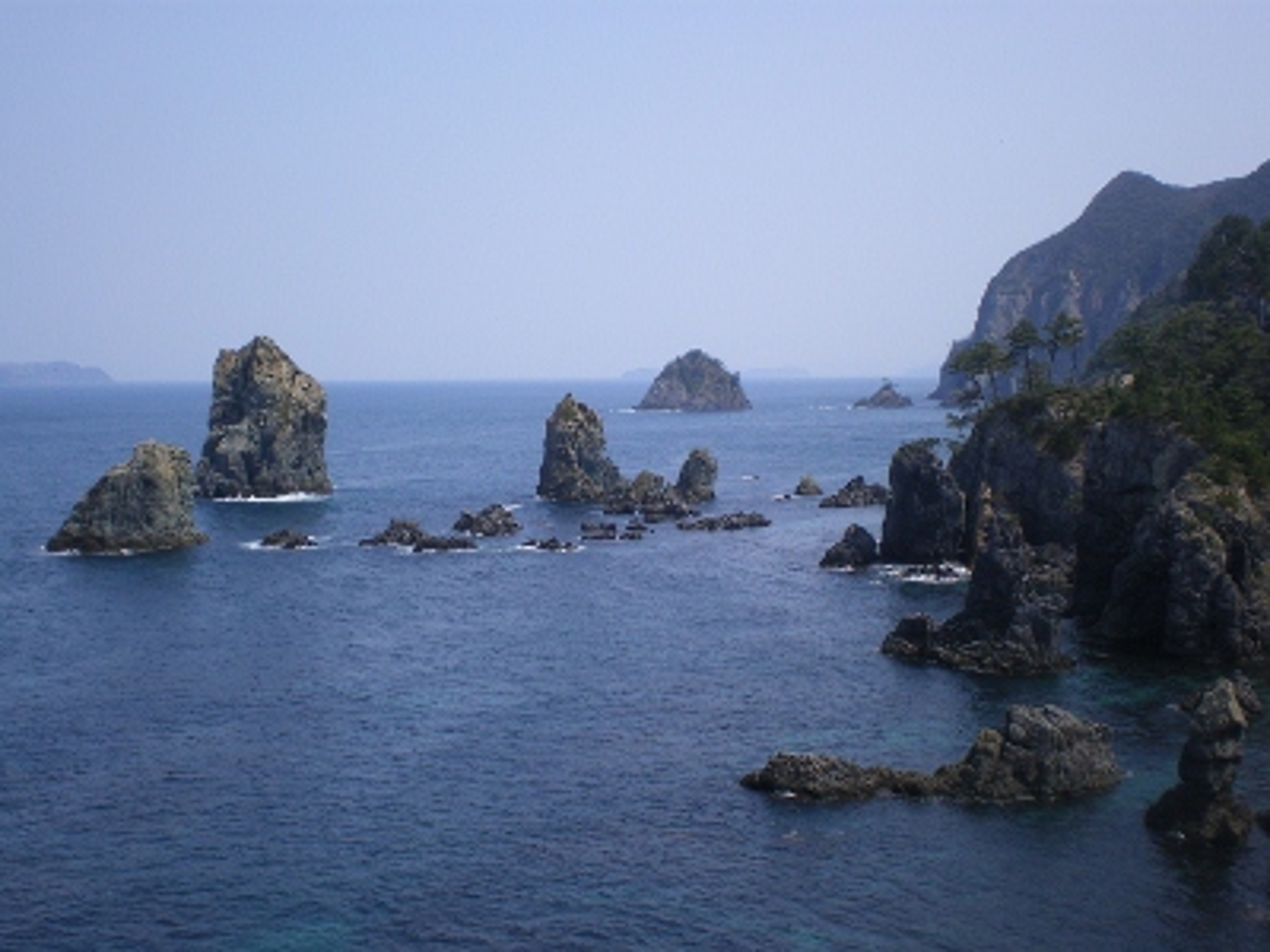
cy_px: 476
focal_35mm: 50
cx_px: 635
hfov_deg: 38.2
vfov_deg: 29.1
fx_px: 1834
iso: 64
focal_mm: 8.4
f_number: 5.2
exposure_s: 1/320
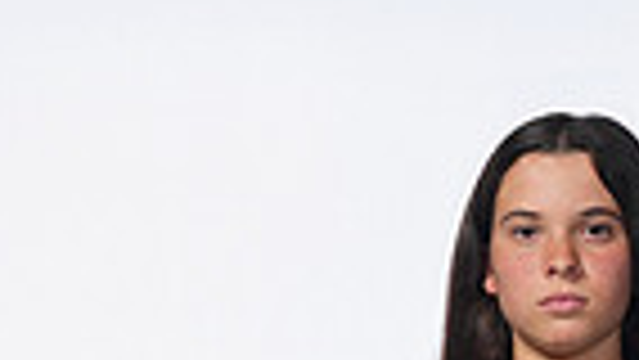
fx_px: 2814
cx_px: 504
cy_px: 954
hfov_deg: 12.9
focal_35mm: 166
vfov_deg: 6.8
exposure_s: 1/250
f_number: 8
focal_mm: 50
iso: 800
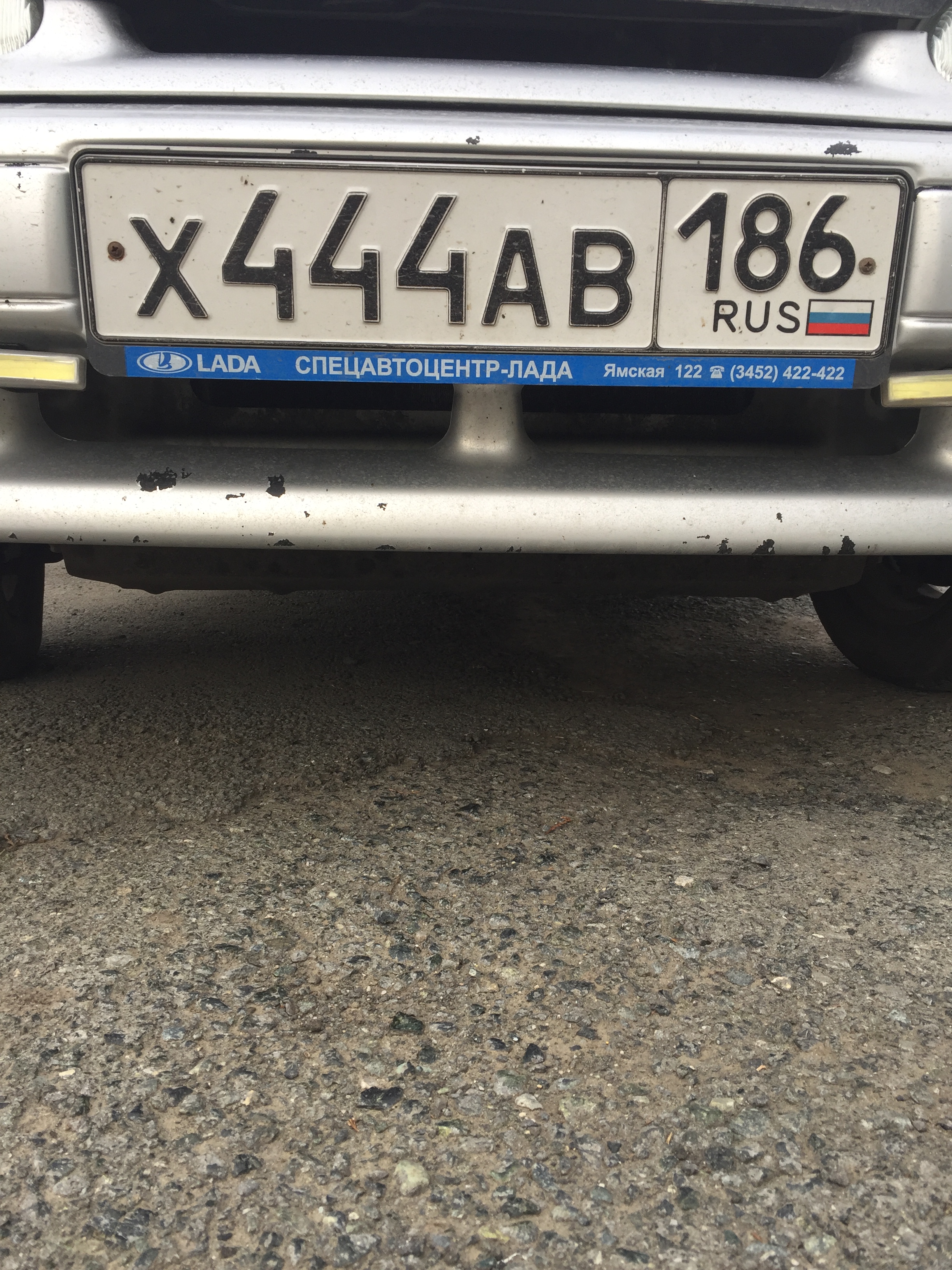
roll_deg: -2.4
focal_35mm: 29
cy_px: 635
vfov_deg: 61.7
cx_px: 476
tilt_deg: -10.7
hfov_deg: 48.2
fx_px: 1063
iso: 32
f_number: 2.2
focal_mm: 4.15
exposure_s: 1/116
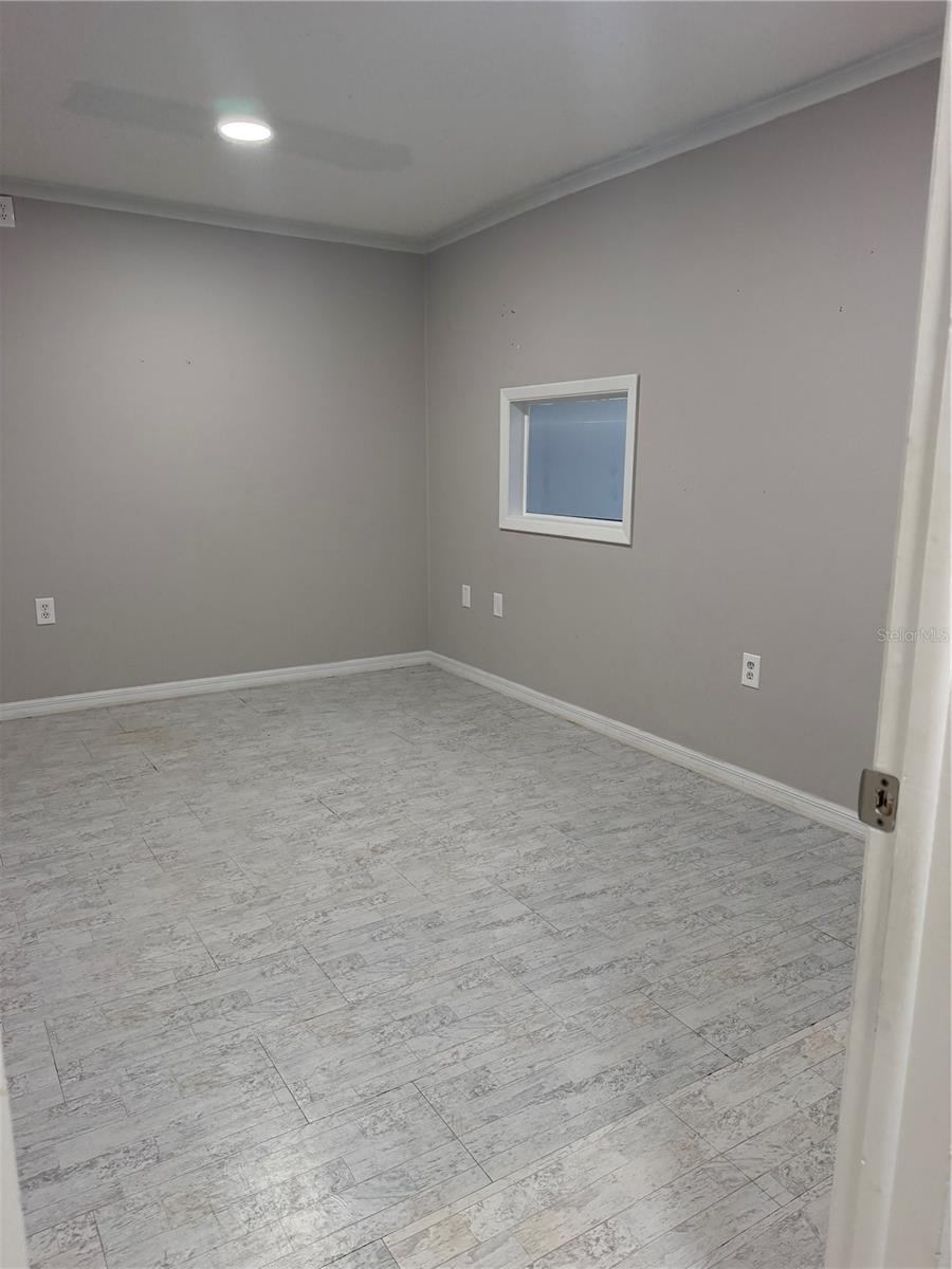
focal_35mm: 24
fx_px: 880
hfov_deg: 56.8
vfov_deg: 71.6
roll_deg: +0.4
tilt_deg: -12.3
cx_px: 476
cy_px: 634
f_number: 1.78
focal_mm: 6.76
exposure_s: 1/208
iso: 200
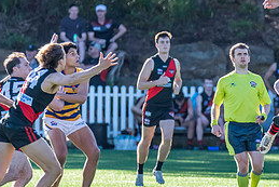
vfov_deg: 1.5
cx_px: 309
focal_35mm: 945
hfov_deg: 2.2
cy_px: 33
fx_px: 7328
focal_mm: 360
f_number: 6
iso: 1400
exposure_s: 1/1600
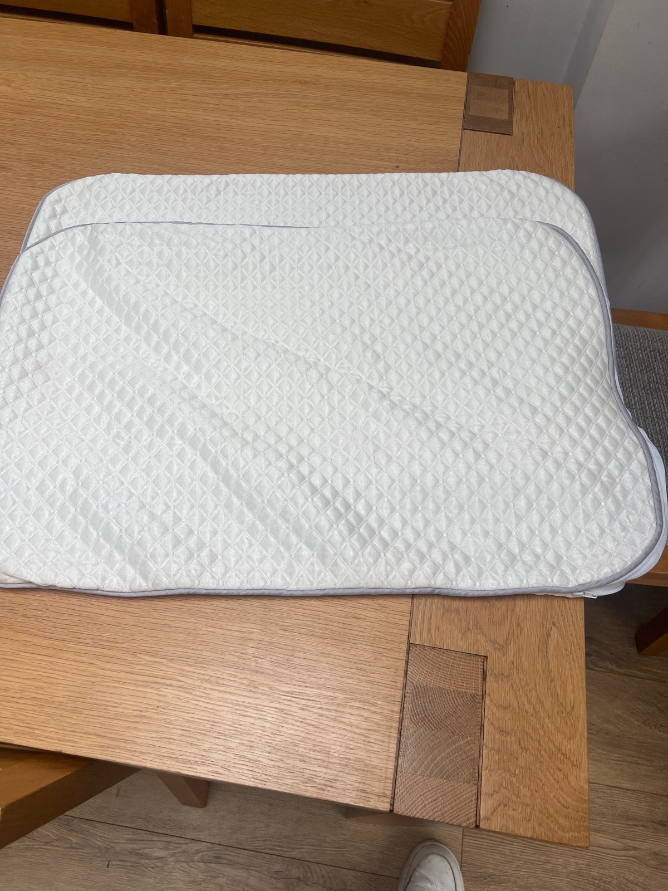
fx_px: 669
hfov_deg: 53.1
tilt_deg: -60.8
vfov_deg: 67.3
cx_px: 334
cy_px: 446
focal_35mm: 26
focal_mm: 5.7
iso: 50
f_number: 1.5
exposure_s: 1/297
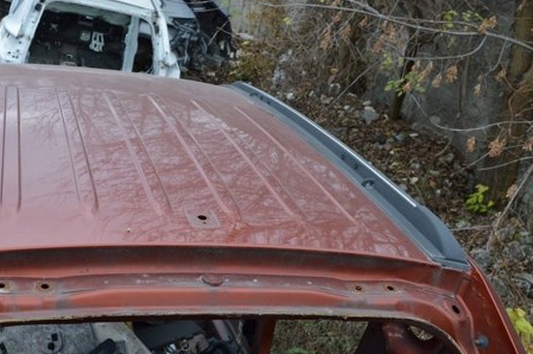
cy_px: 159
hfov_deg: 41.6
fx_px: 695
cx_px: 195
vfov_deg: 28.5
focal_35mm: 47
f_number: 5.6
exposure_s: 1/125
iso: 200
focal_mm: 22
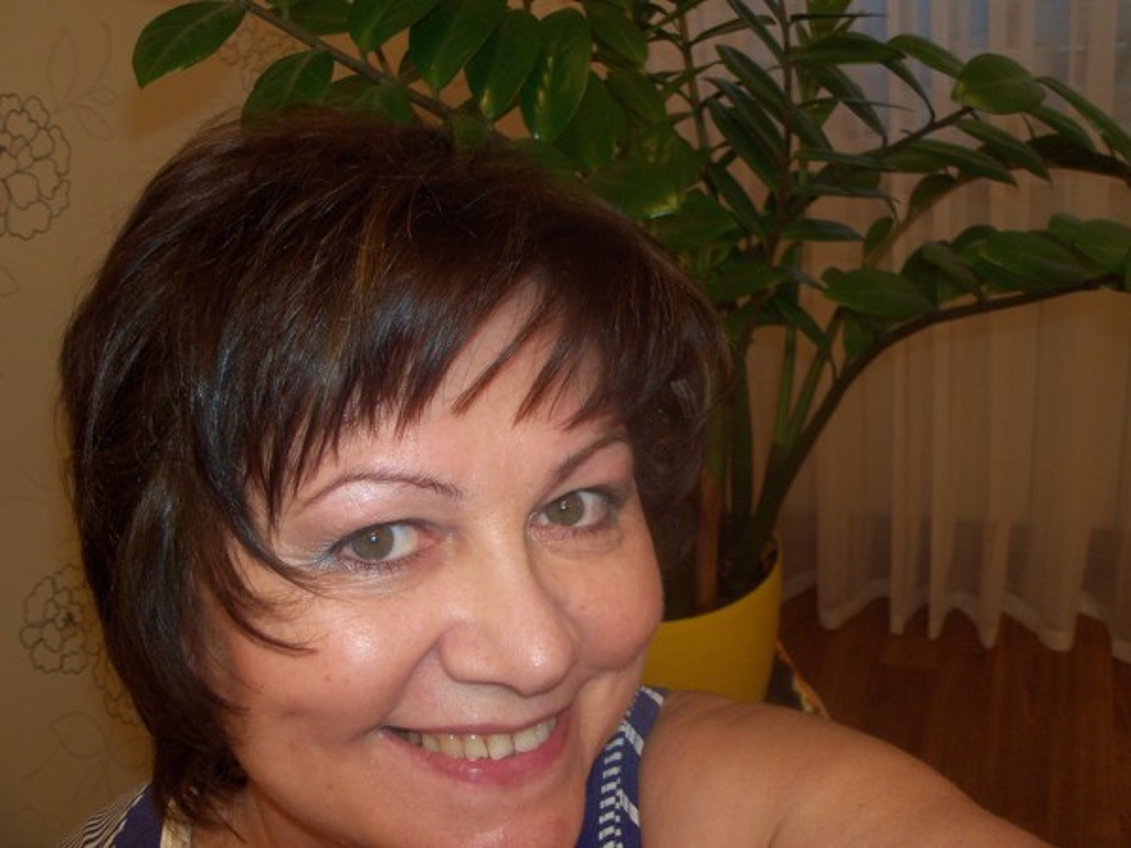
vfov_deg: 40.7
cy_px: 424
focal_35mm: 35
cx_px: 566
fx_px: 1144
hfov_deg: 52.6
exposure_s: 1/30
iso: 100
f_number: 3
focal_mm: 6.3
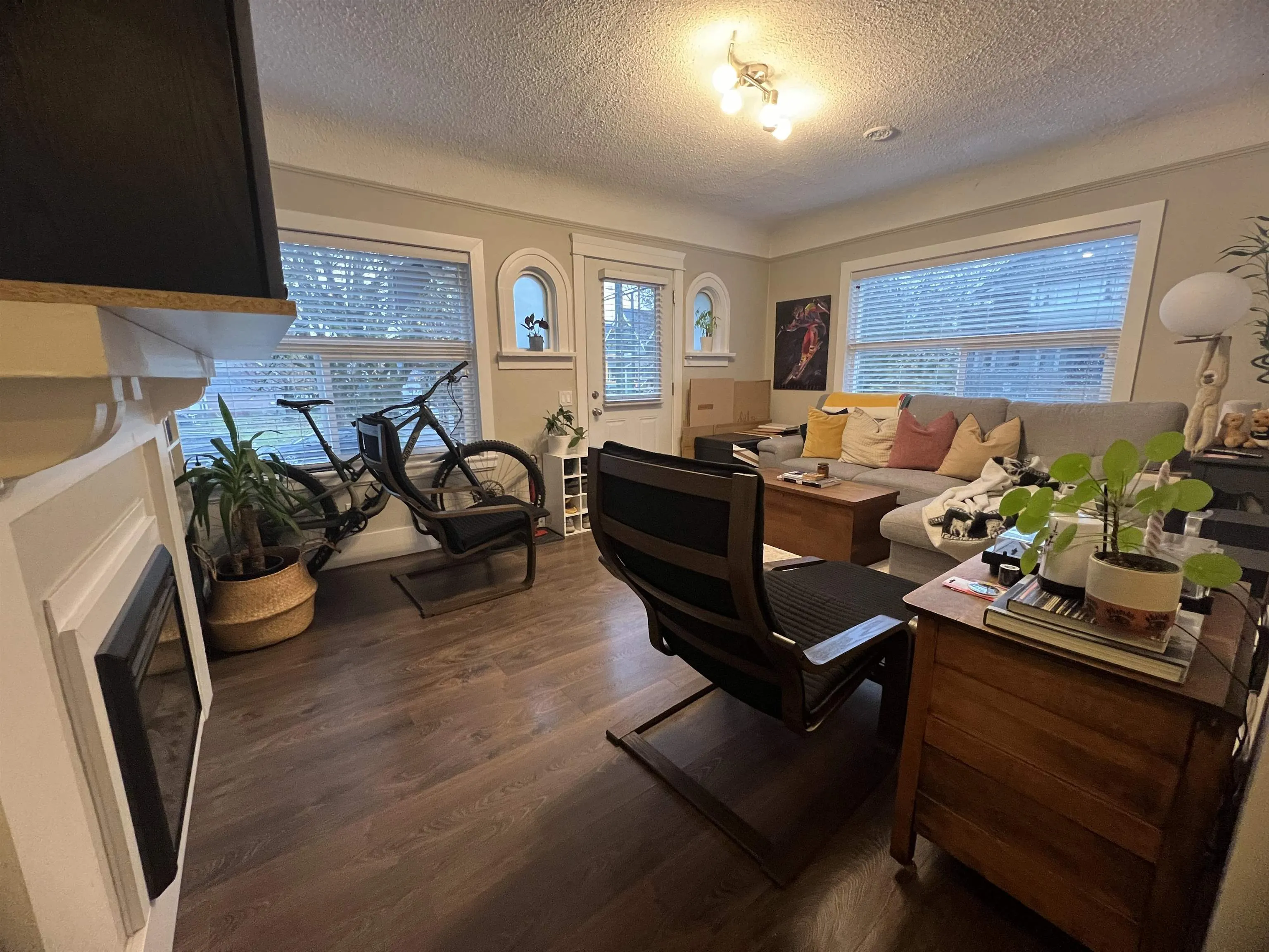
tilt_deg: -12.0
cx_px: 634
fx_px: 477
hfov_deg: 106.2
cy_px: 476
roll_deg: +0.7
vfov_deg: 89.9
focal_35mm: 13
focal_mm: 1.57
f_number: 1.8
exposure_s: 1/60
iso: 500
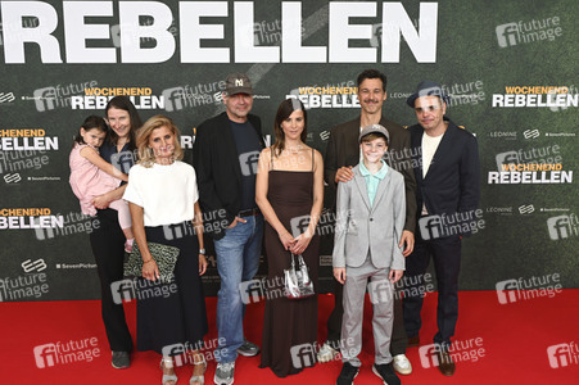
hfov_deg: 55.1
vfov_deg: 38.3
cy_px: 192
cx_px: 290
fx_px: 554
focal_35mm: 34
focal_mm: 34.5
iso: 1250
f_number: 8
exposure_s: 1/200
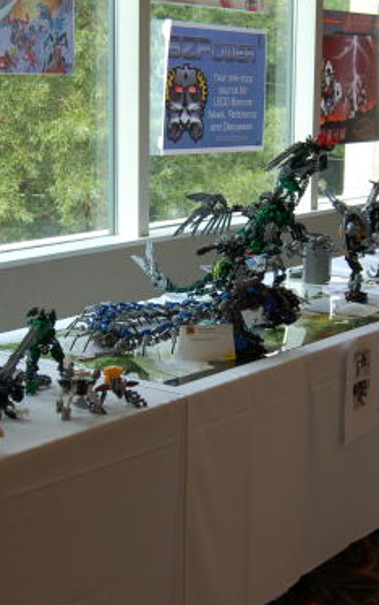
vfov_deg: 30.2
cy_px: 285
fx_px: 1123
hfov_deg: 19.1
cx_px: 164
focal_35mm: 68
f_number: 4.5
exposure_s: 1/80
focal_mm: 26
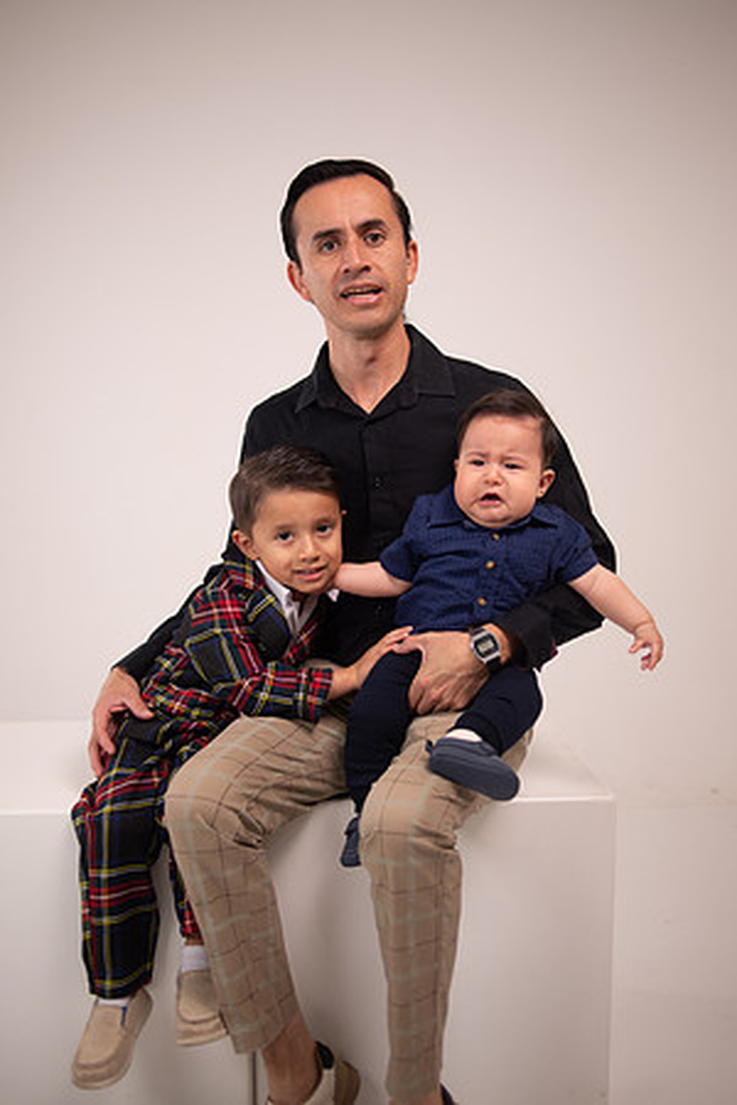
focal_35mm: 35
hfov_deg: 37.9
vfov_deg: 54.4
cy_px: 552
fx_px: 1075
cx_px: 368
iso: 320
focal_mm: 35
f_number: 3.2
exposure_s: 1/400
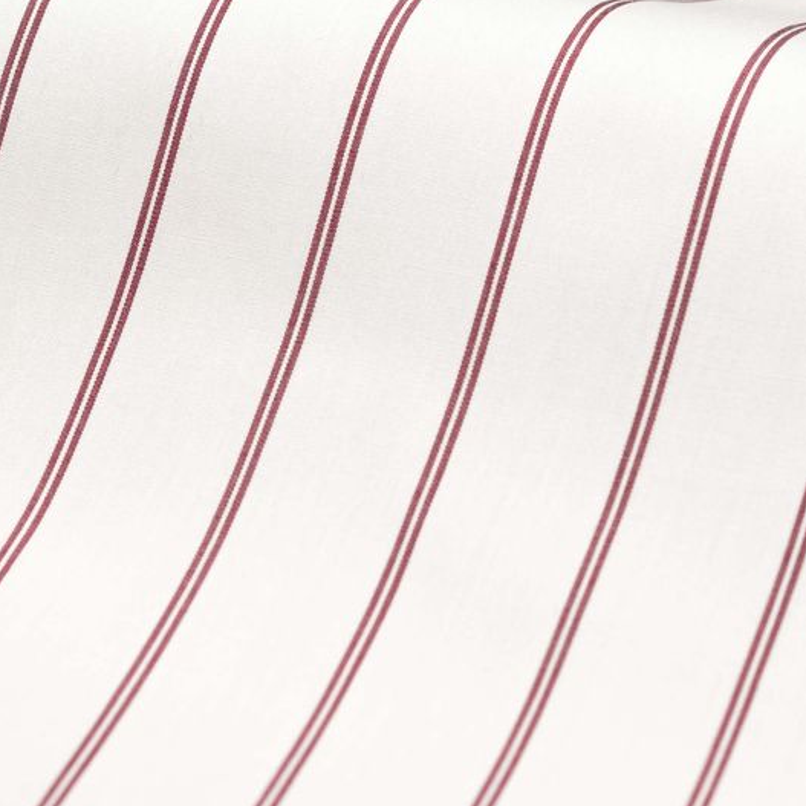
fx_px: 2871
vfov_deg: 16.0
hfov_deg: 16.0
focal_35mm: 109
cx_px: 402
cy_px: 317
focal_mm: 85
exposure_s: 1/160
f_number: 8
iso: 100
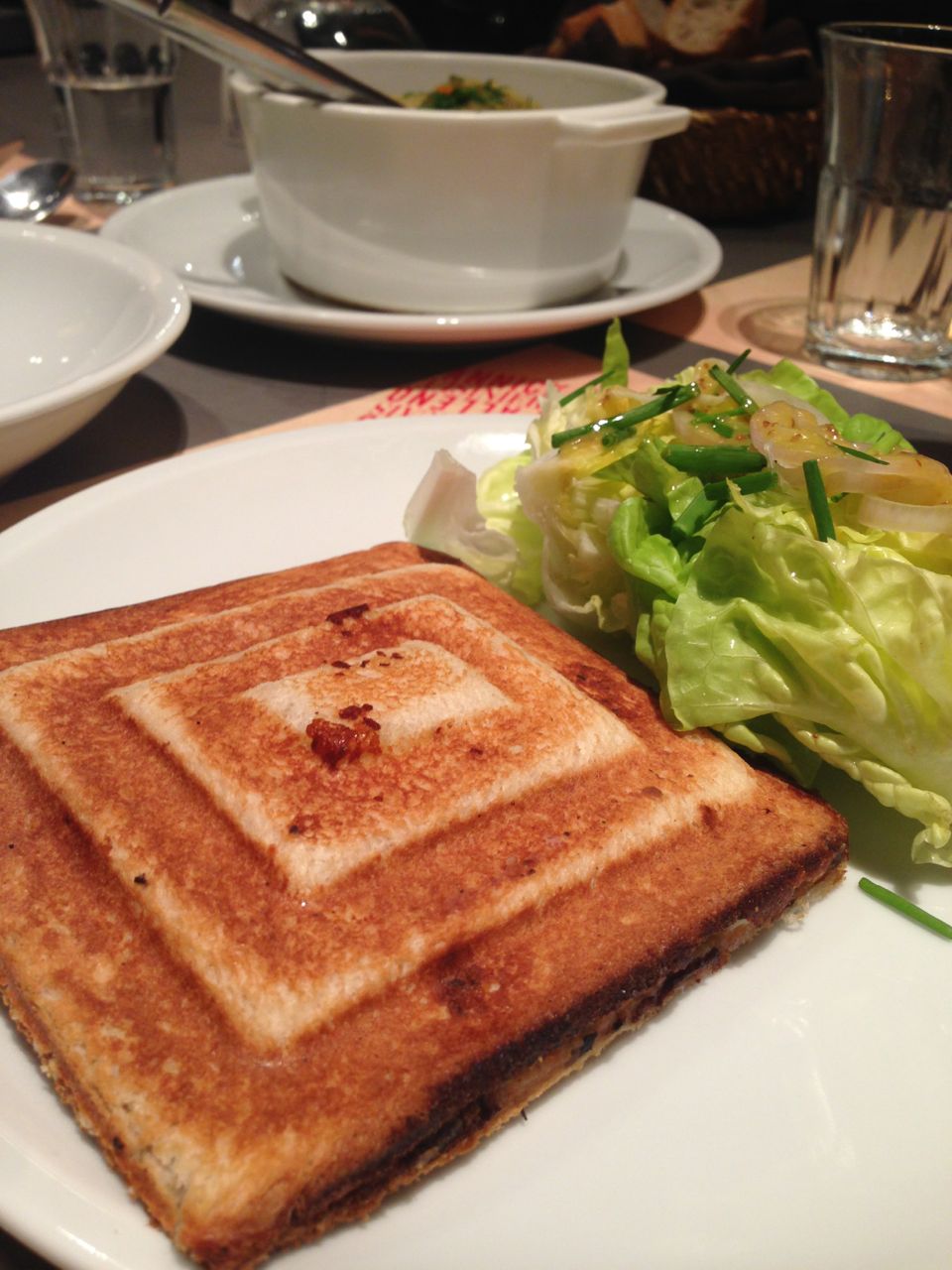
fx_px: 1210
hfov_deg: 42.9
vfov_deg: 55.4
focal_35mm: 33
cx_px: 476
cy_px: 635
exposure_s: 1/20
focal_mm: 4.12
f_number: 2.4
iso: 64
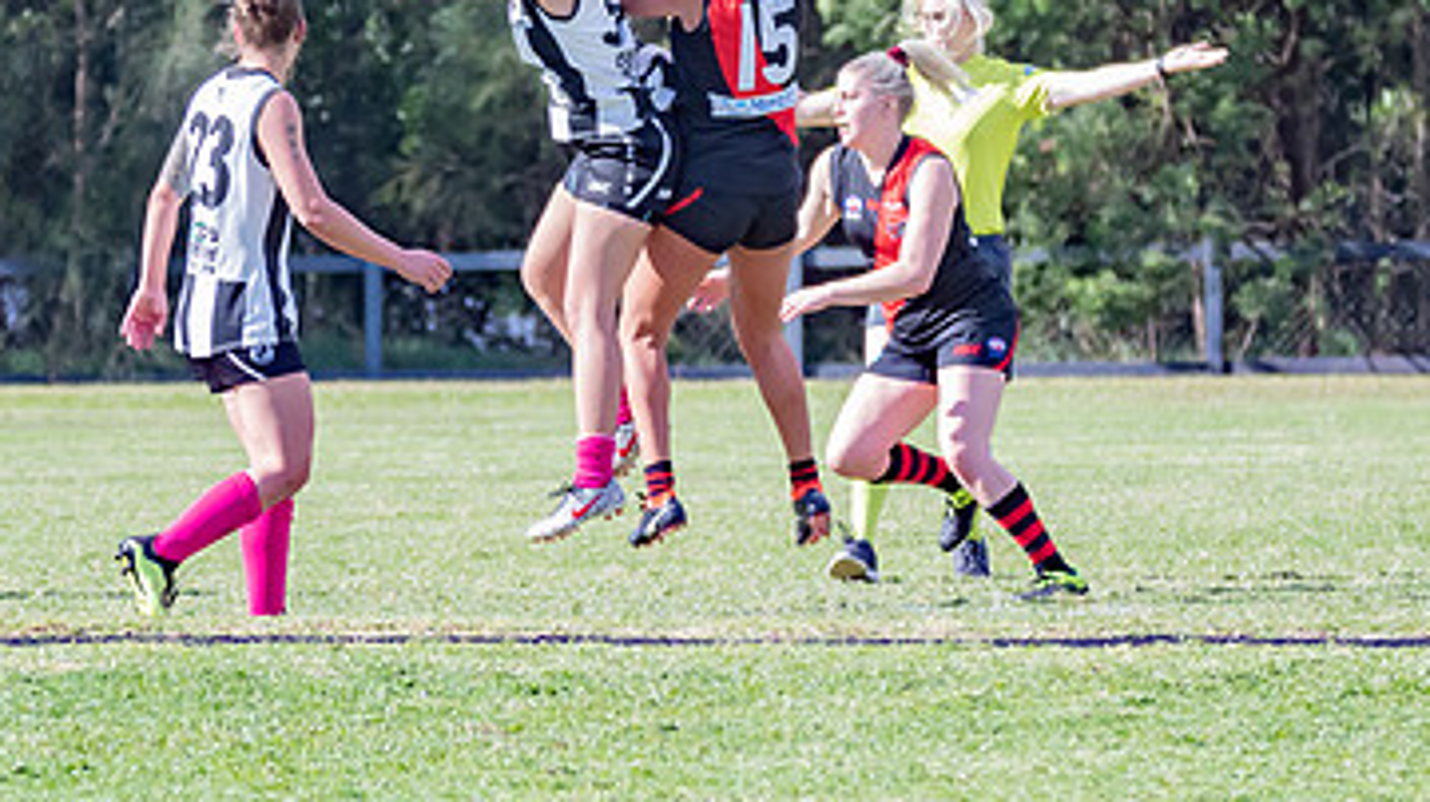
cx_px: 731
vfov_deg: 1.8
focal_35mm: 686
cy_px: 40
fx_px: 25996
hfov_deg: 3.2
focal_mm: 210
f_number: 6.3
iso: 800
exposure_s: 1/1600
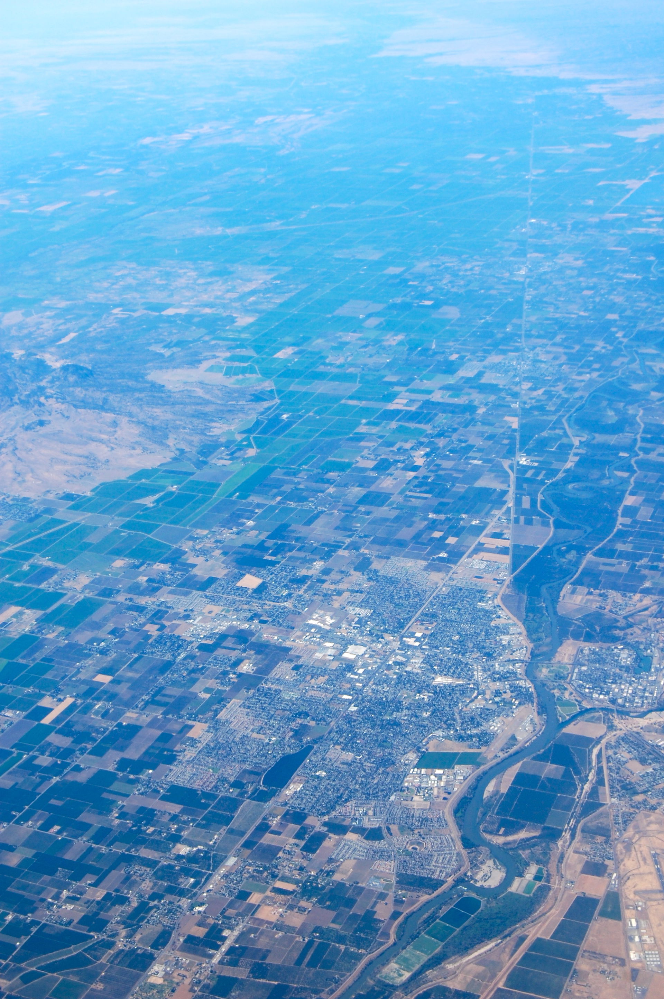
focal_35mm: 52
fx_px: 1455
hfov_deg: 25.7
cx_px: 332
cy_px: 500
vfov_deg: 37.9
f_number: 9
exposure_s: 1/320
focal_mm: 35
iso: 200
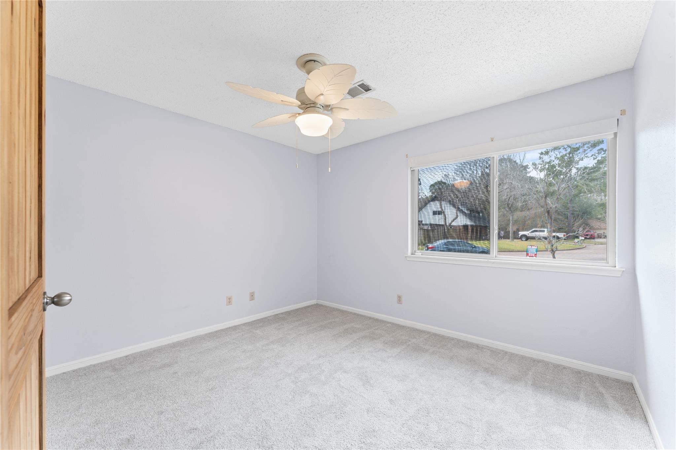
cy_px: 225
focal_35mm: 14
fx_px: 263
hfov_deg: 104.3
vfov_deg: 81.2
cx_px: 338
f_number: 8
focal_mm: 14
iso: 320
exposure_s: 1/1.25
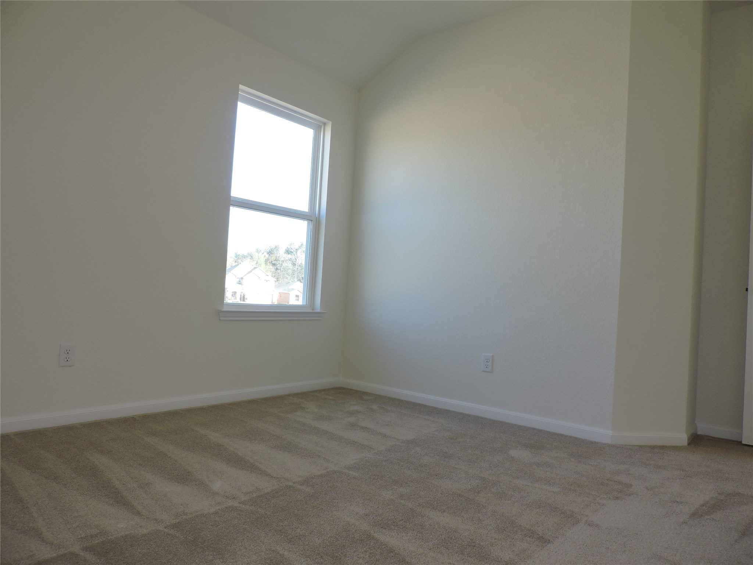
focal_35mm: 24
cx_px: 376
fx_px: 522
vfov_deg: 56.8
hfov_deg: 71.6
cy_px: 282
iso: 100
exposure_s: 1/60
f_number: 3
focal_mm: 4.3
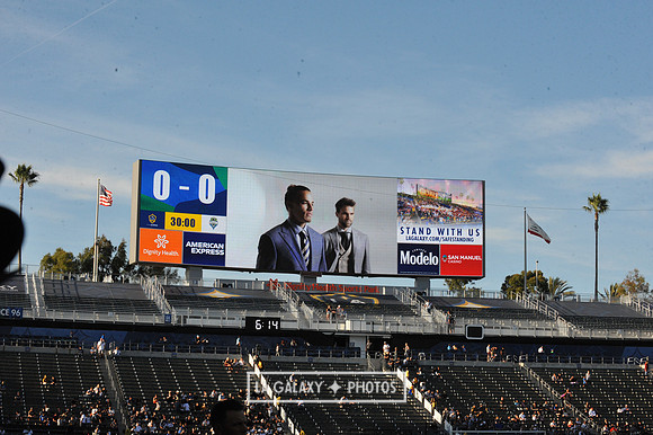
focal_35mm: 80
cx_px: 326
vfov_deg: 17.0
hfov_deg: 25.4
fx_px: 1450
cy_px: 218
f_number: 16
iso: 1600
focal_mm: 80
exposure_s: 1/1000
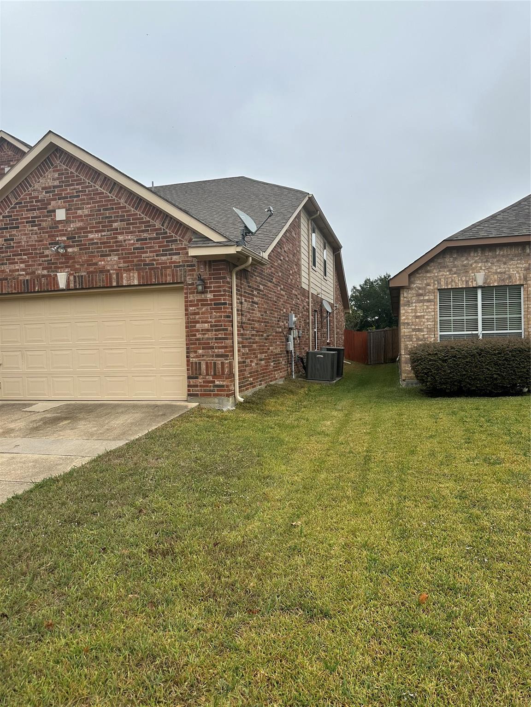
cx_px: 266
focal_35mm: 24
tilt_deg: -1.6
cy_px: 354
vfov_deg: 71.6
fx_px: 491
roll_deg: +0.7
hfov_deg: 56.8
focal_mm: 6.86
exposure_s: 1/3155
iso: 80
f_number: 1.78
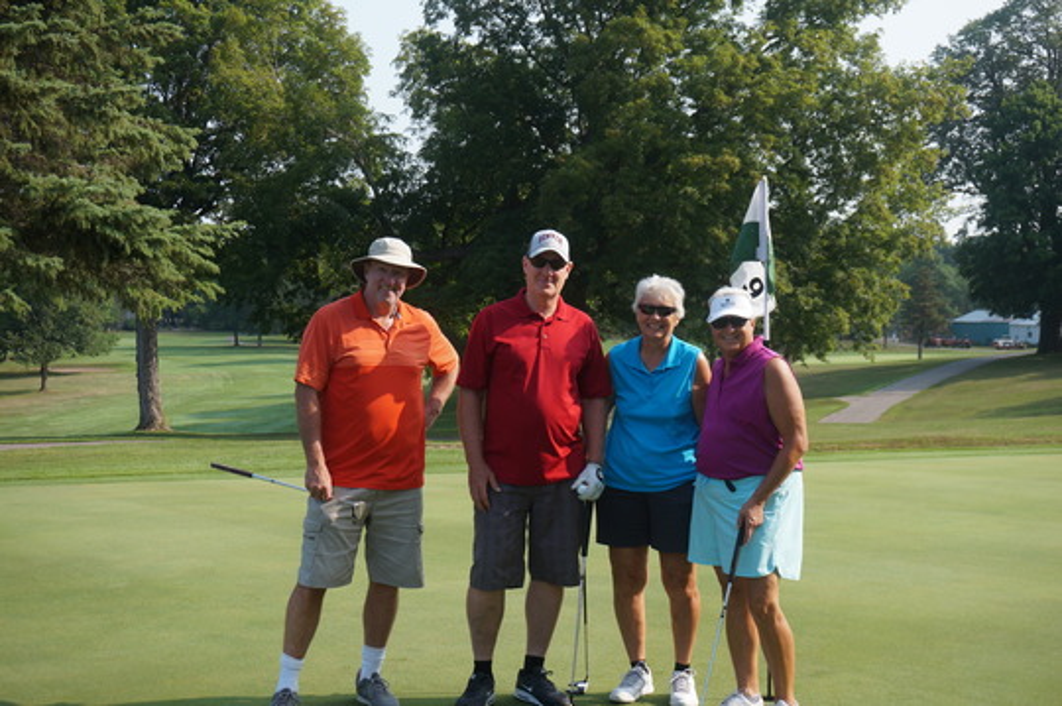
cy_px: 353
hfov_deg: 38.9
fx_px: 1503
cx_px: 531
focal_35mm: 51
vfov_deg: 26.4
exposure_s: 1/640
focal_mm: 34
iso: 200
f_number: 5.6
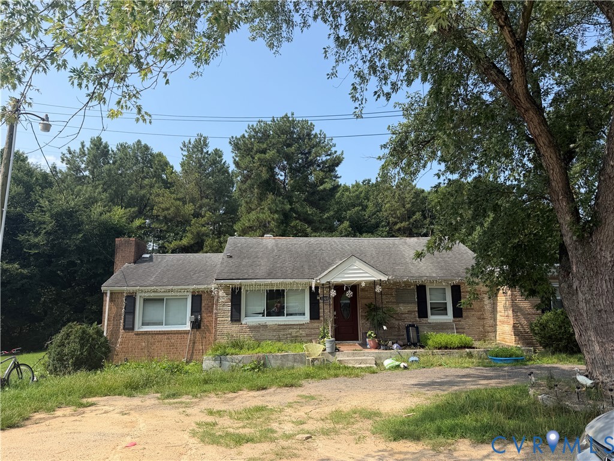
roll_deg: +0.8
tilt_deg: +9.0
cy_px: 230
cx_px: 307
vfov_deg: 56.8
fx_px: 426
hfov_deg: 71.6
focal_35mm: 24
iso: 80
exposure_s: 1/3759
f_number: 1.78
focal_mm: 6.76
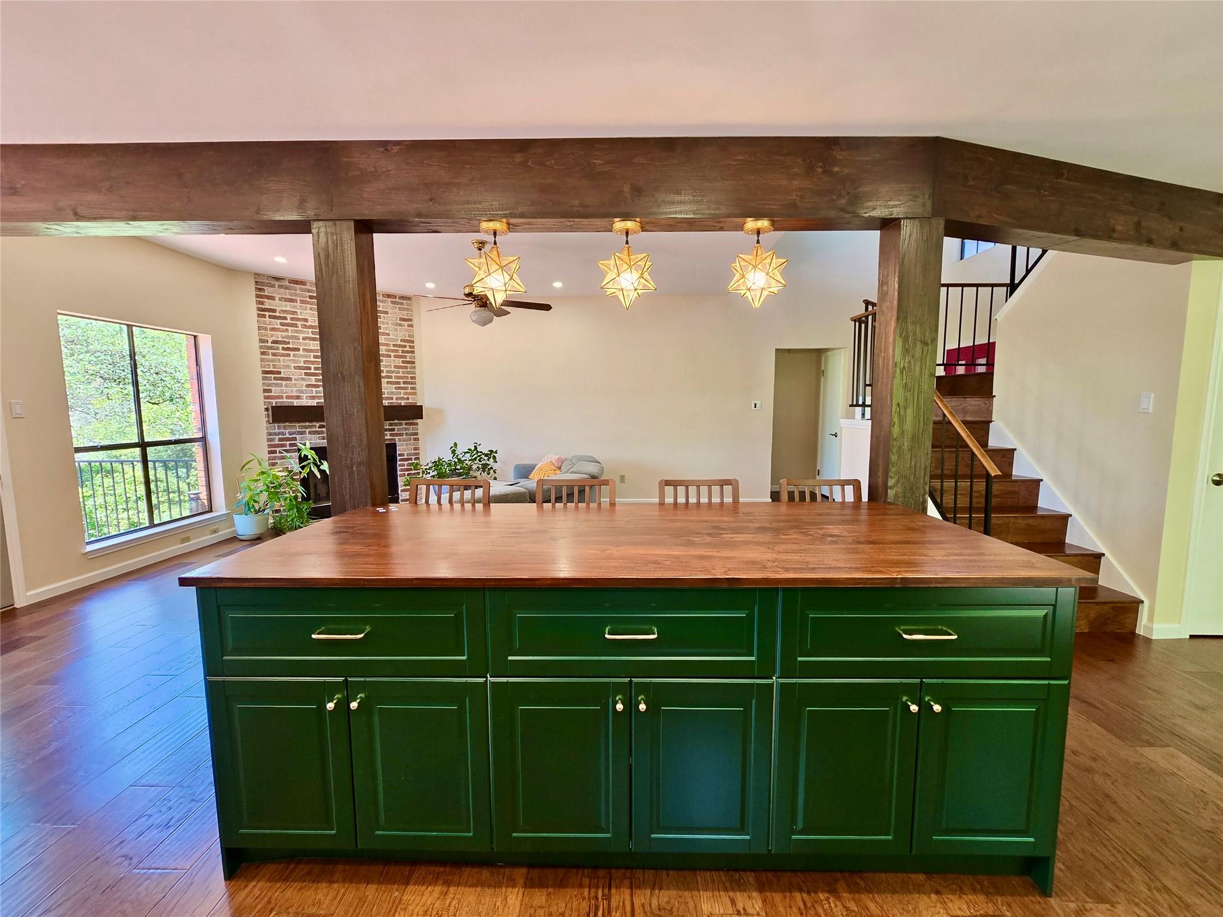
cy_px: 458
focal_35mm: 13
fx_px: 459
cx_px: 612
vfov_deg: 89.9
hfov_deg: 106.2
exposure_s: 1/60
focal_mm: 2.2
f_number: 2.2
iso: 100
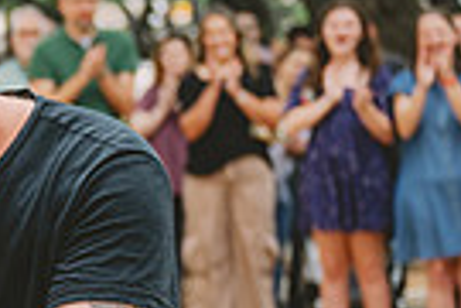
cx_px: -283
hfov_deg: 9.6
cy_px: 289
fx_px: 2638
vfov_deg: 6.7
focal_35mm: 206
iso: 250
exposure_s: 1/640
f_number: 2.8
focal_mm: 48
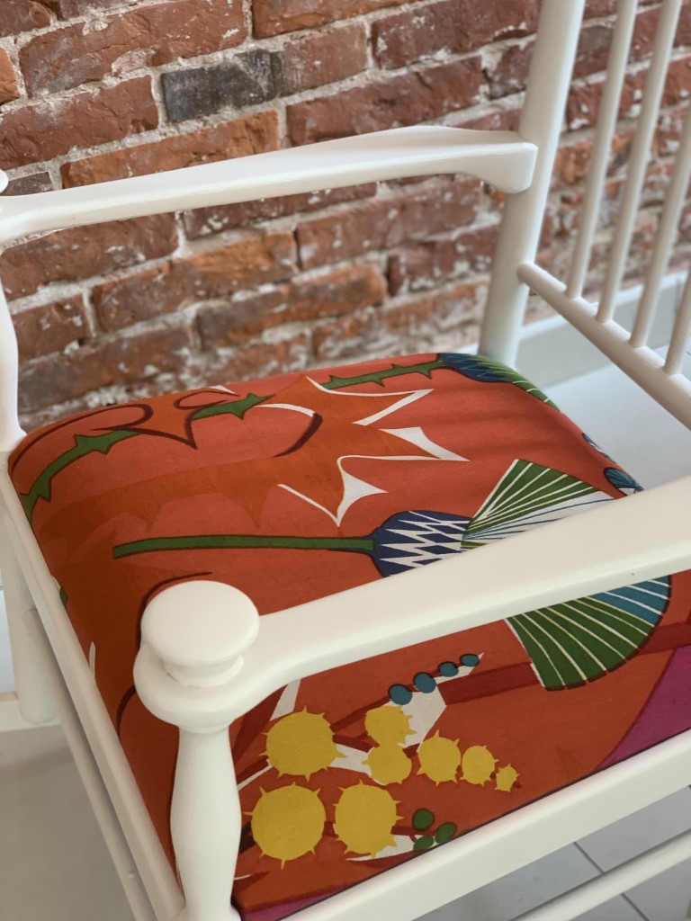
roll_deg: +5.4
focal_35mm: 52
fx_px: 1384
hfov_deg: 28.0
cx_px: 346
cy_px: 460
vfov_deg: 36.8
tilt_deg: -39.9
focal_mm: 6
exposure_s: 1/89
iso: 125
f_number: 2.4
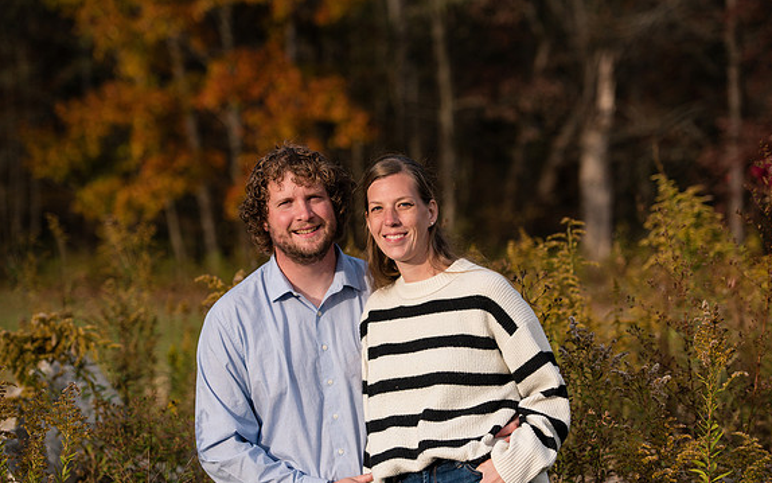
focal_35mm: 103
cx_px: 386
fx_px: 2167
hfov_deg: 20.2
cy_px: 246
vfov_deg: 12.7
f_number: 3.5
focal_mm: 100
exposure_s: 1/3200
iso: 400
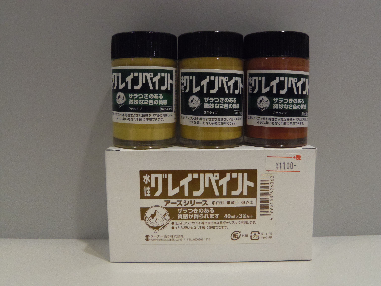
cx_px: 190
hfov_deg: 52.6
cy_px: 143
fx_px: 385
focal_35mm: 35
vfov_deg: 40.7
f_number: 4.3
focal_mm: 6.5
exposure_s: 1/50
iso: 320
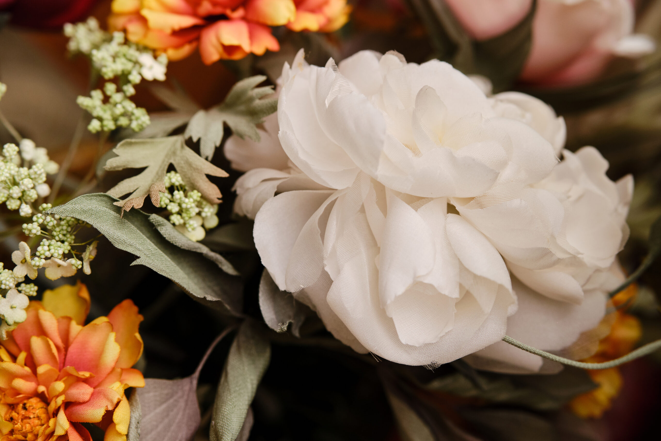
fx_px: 1377
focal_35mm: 75
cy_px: 220
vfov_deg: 18.2
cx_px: 330
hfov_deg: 27.0
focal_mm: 50
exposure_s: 1/100
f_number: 4
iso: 500
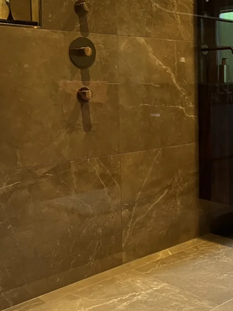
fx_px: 475
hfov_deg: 26.1
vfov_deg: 35.9
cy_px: 109
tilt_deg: -4.1
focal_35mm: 53
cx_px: 232
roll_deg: +0.1
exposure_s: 1/50
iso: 500
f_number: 1.6
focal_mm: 5.1
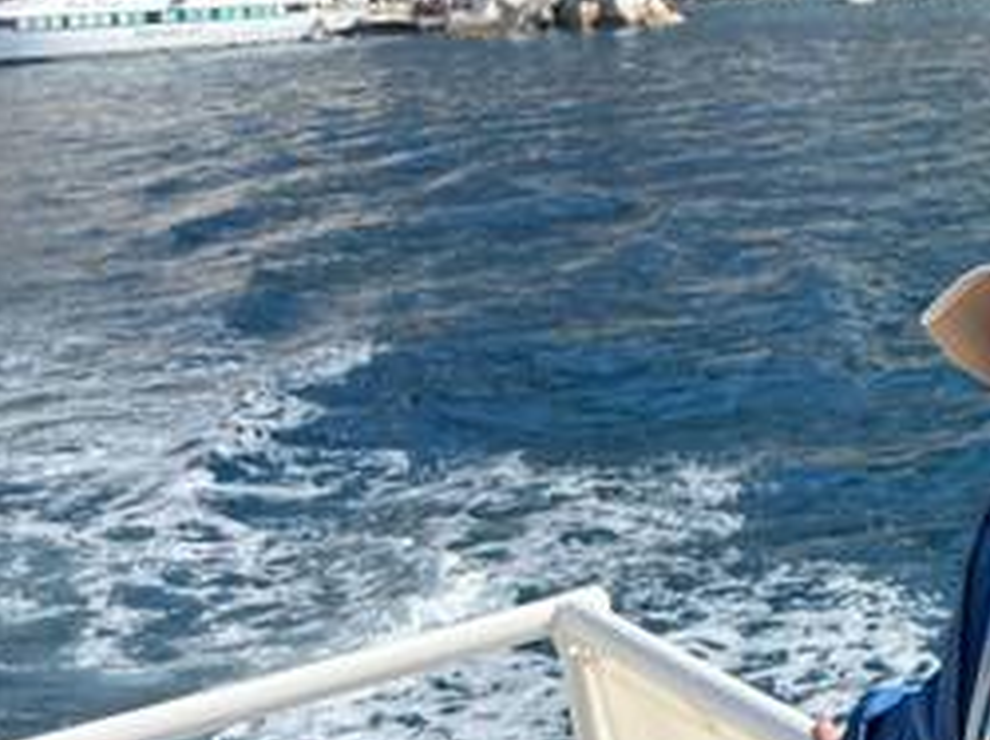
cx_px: 1342
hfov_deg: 22.7
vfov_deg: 19.2
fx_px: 2143
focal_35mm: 75
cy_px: 32
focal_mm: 5.7
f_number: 1.5
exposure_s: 1/2915
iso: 50
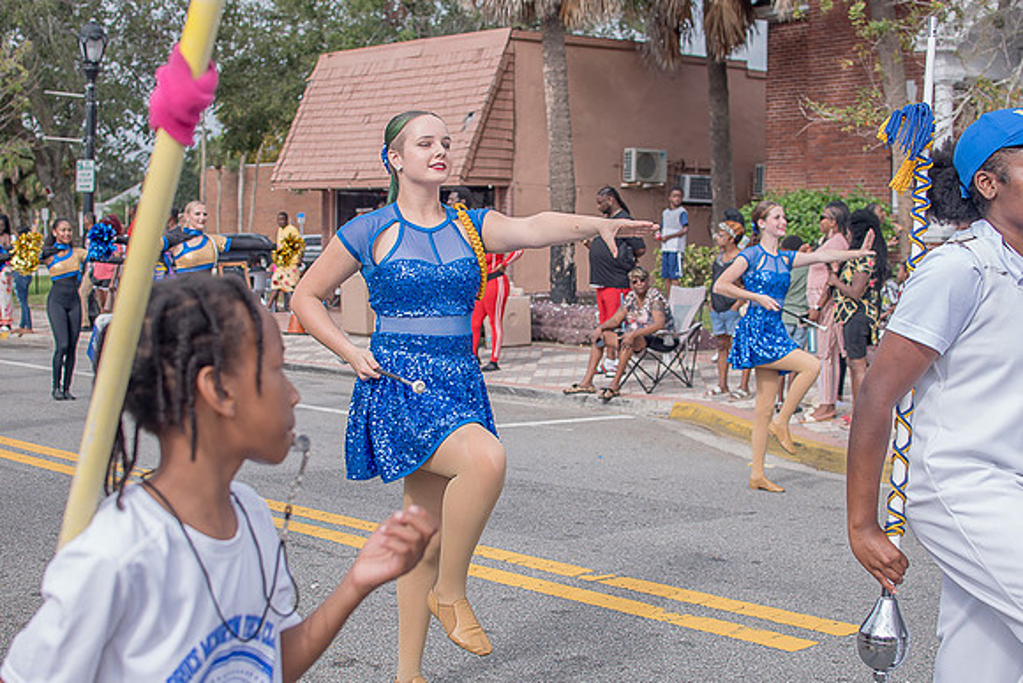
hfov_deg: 38.2
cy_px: 342
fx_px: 1478
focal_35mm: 52
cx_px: 512
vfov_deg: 26.0
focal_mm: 35
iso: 100
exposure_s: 1/500
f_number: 4
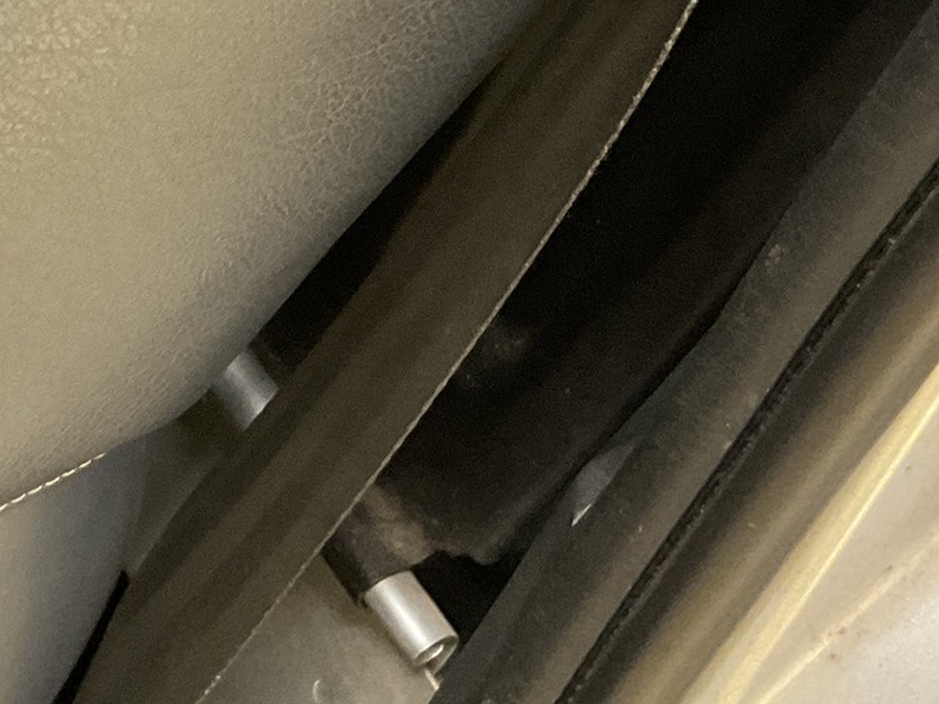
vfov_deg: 16.4
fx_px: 2360
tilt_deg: -42.7
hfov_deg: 21.6
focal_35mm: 87
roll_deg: -13.1
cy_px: -99
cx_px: -38
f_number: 1.8
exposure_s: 1/50
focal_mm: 3
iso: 200
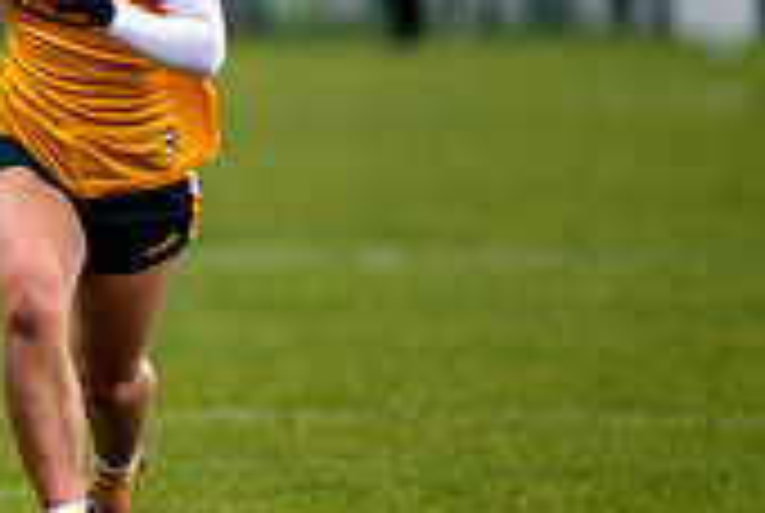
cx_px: -508
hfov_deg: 2.0
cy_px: 173
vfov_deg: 1.4
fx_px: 21734
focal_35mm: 1021
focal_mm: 300
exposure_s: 1/640
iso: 1600
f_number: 2.8
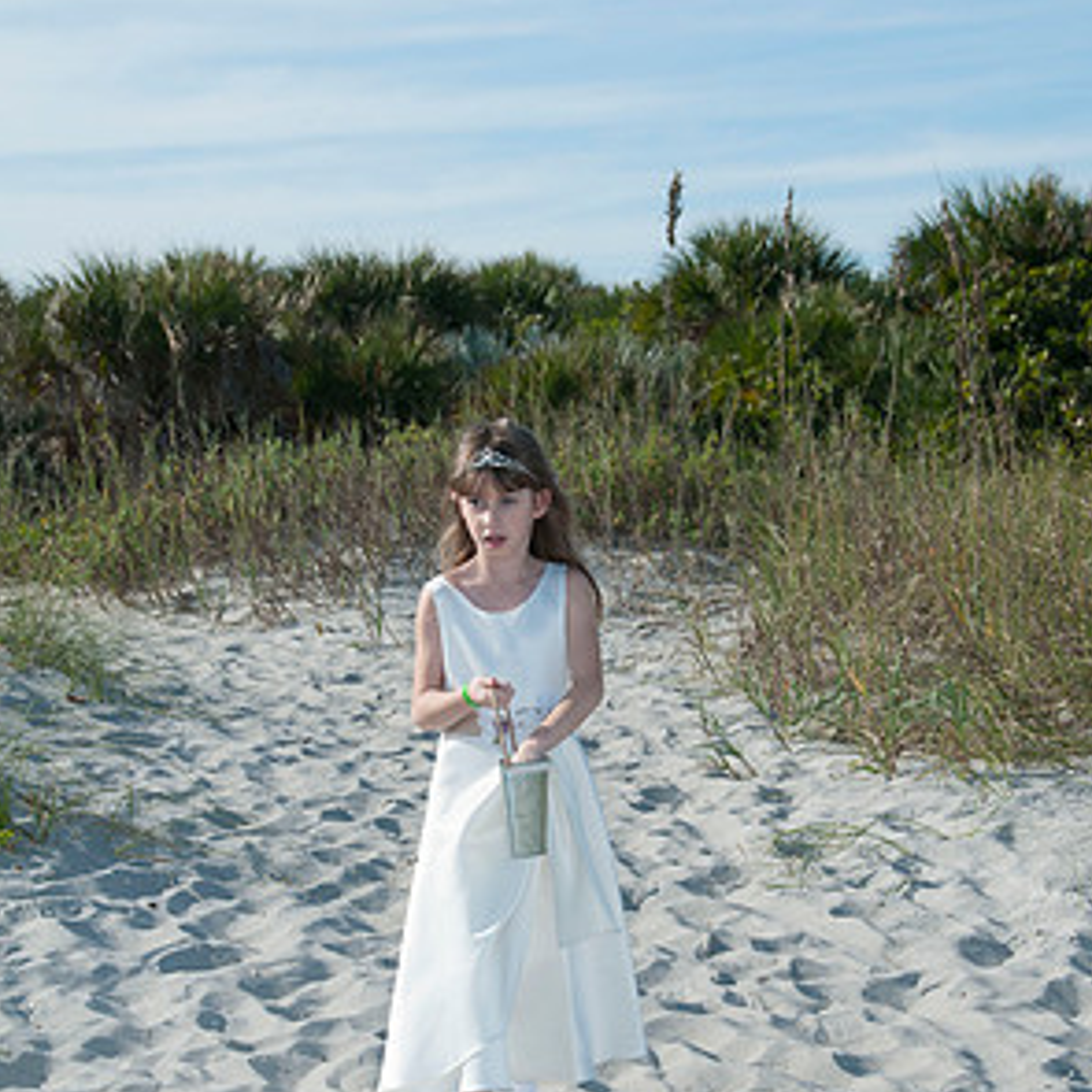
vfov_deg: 17.9
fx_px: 3462
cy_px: 759
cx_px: 550
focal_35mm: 97
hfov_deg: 17.9
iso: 100
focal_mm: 50
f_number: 10
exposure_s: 1/250
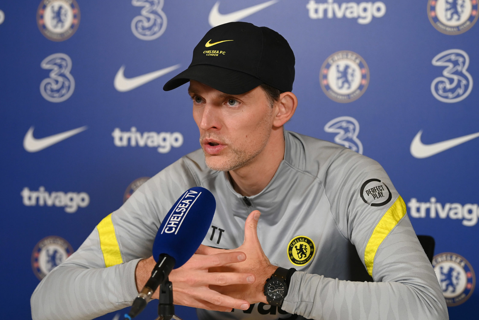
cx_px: 241
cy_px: 169
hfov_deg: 18.9
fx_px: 1437
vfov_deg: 12.7
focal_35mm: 108
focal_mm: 95
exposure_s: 1/400
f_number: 4
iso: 2500
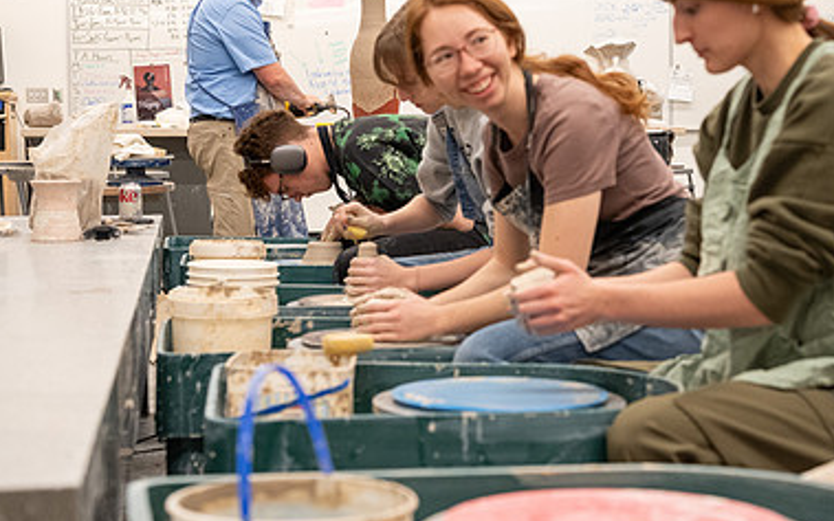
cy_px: 234
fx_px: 1569
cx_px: 537
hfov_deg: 29.6
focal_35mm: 69
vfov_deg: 18.9
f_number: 3.2
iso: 1600
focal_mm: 35
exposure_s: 1/320
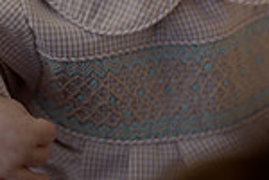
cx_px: 148
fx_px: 1121
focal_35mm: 150
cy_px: -104
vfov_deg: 8.9
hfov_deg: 13.7
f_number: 1.8
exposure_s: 1/640
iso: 160
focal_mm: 50
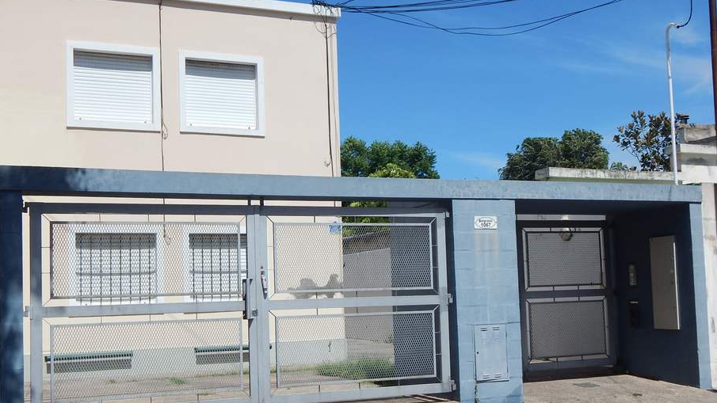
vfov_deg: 26.5
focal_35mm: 45
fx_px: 856
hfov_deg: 45.5
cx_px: 357
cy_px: 243
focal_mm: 6.8
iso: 125
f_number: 6.9
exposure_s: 1/640
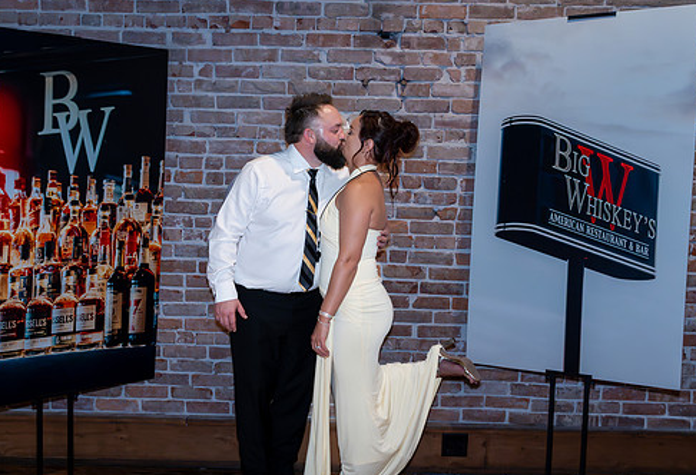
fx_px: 857
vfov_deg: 31.0
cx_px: 306
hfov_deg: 44.1
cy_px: 273
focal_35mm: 44
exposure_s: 1/250
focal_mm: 35
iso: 6400
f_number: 4
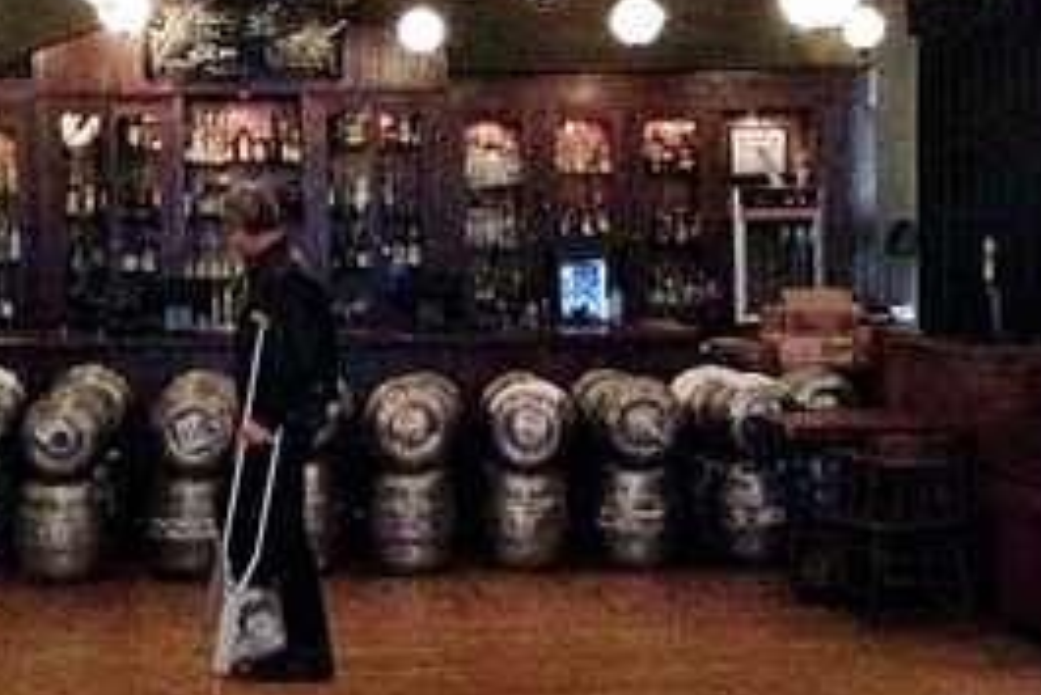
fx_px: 2170
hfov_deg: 26.9
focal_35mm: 75
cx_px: 420
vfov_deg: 18.2
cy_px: 241
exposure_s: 1/16
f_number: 2.4
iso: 800
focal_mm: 4.13
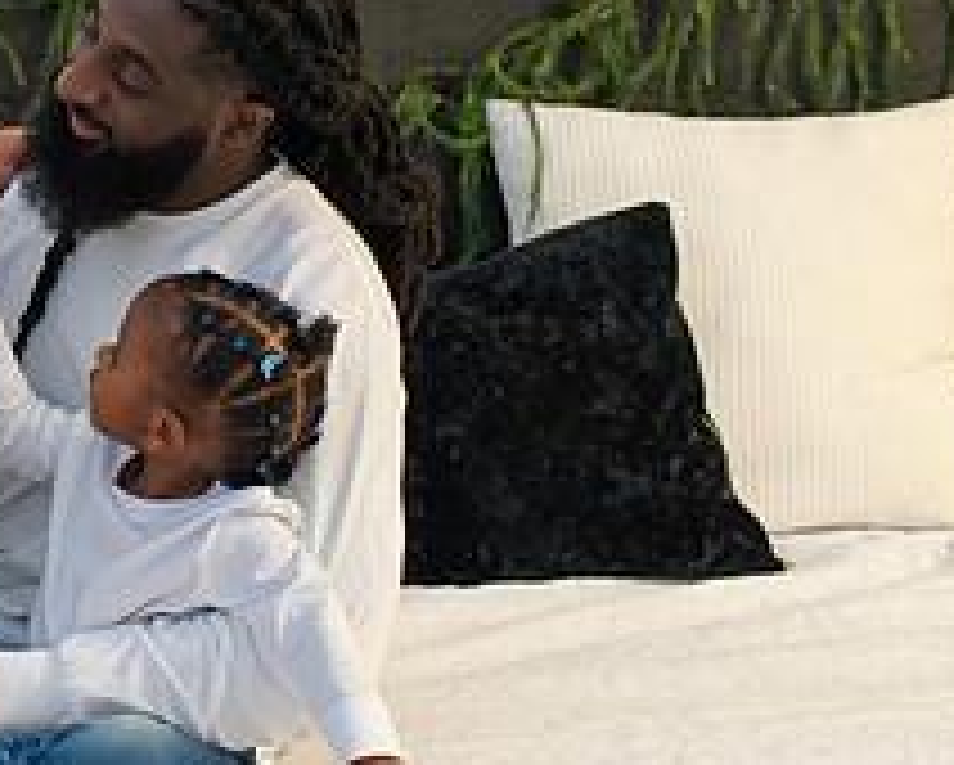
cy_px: 135
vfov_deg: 15.3
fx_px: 2826
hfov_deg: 18.0
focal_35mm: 100
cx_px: -267
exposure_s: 1/200
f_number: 3.5
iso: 640
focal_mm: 35
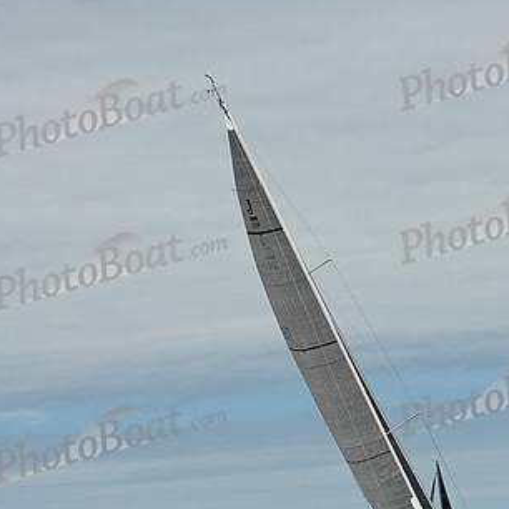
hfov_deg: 13.2
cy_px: 331
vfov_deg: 13.2
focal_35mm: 132
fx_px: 2196
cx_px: 314
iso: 320
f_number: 11
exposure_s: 1/1000
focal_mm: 82
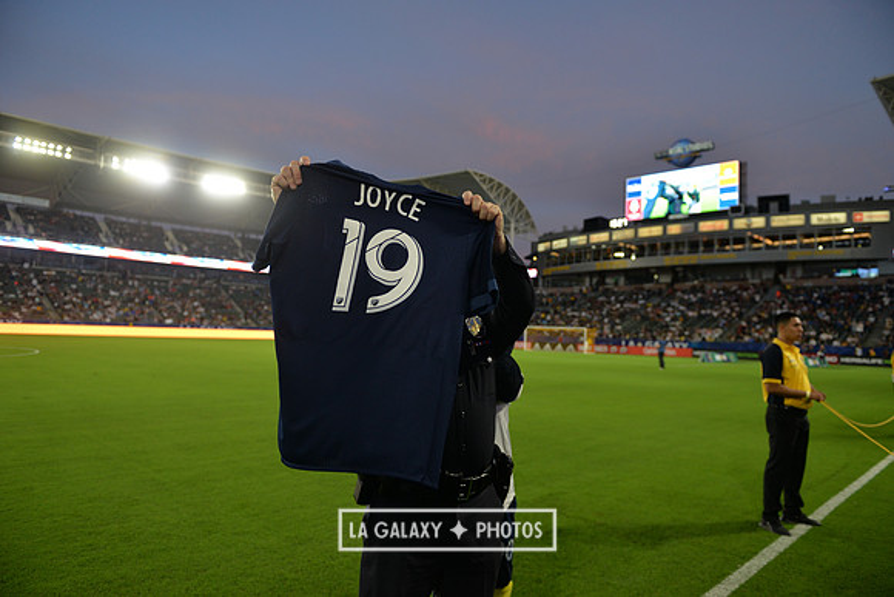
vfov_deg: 53.2
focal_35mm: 24
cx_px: 447
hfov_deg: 73.7
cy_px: 298
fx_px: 596
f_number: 2.8
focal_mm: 24
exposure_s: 1/640
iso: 640
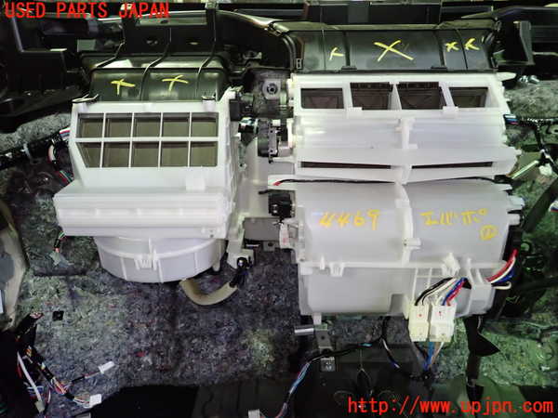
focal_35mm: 25
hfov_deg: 69.4
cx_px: 279
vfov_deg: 54.9
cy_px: 209
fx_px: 403
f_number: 2
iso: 640
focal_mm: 4.5
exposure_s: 1/30
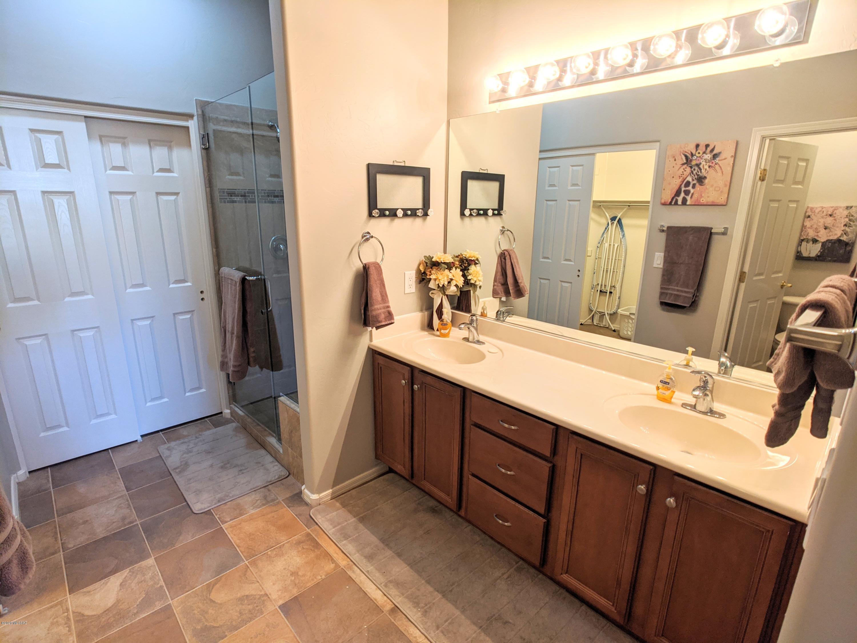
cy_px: 322
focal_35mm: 27
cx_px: 428
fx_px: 668
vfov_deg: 51.4
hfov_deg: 65.3
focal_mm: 4.38
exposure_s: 1/40
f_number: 1.73
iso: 70
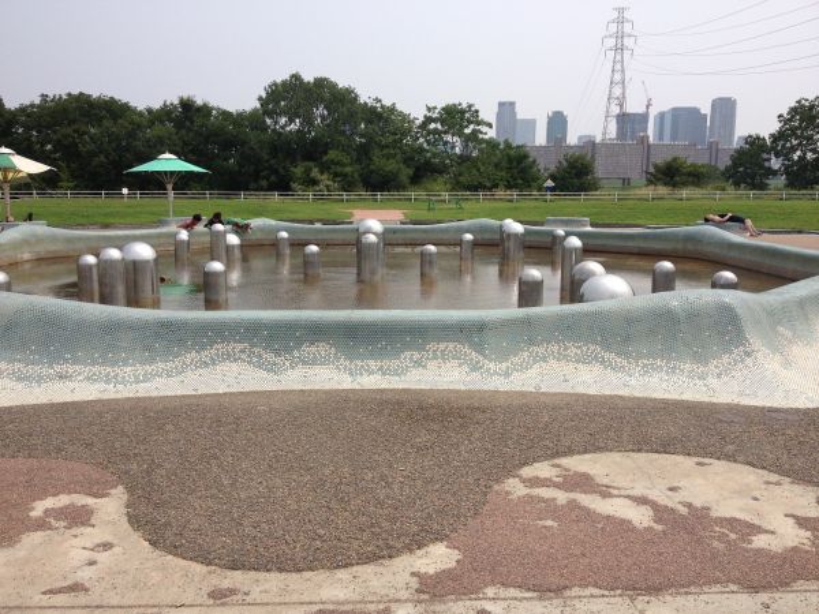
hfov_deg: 52.6
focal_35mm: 35
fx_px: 828
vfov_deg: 40.7
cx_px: 410
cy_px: 307
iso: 50
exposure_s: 1/2762
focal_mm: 4.28
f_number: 2.4
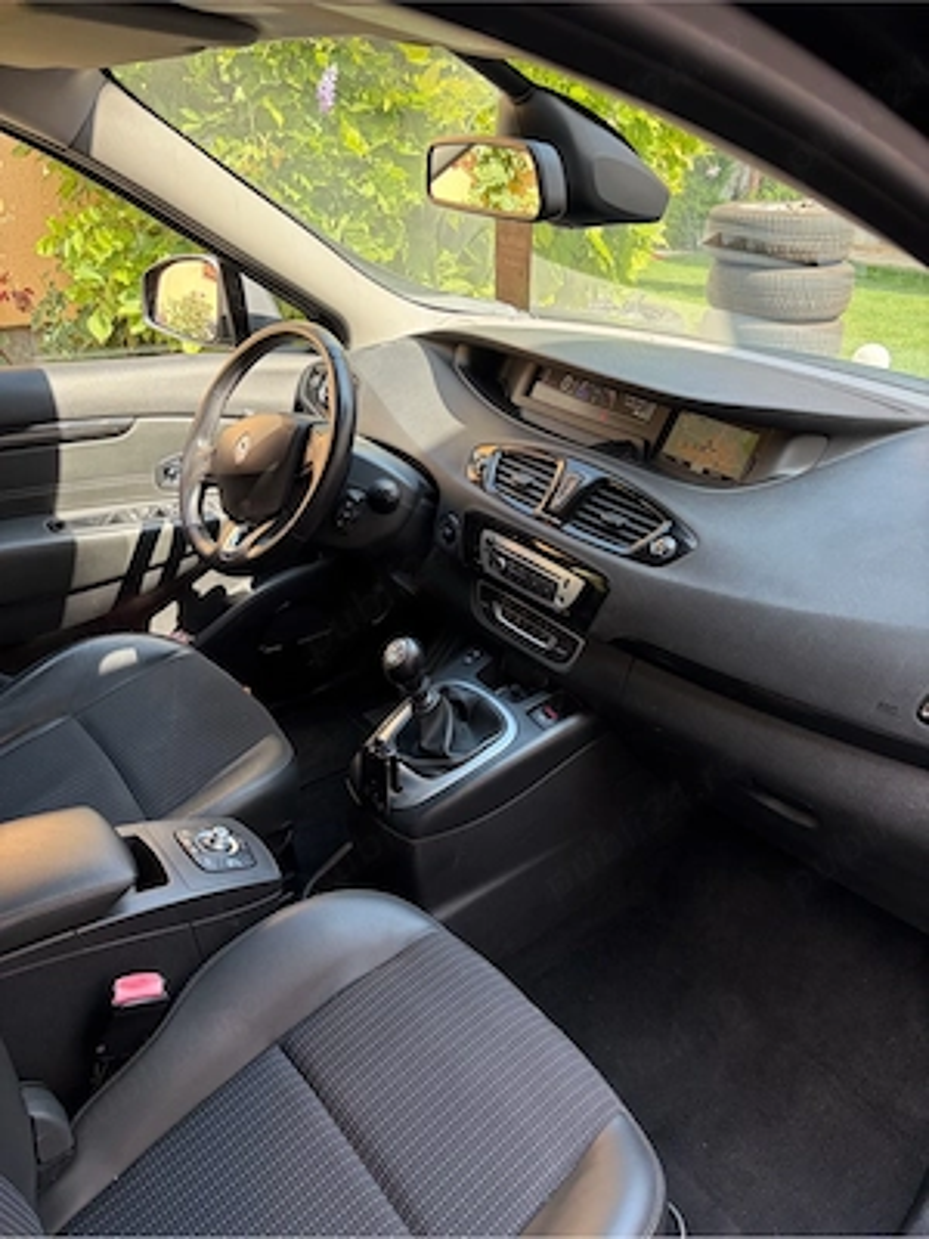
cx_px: 464
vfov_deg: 67.3
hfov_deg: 53.1
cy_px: 620
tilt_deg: -27.7
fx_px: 930
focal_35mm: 26
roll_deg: -1.4
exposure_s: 1/181
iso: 64
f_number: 1.6
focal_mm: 5.96
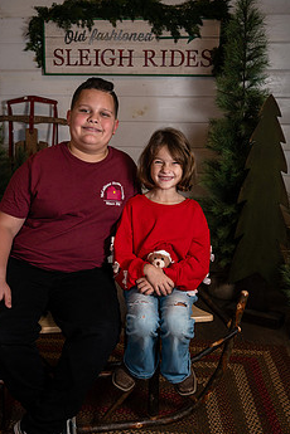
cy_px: 220
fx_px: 520
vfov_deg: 45.4
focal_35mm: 43
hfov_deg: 31.1
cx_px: 120
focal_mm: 33
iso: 400
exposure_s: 1/250
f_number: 6.3
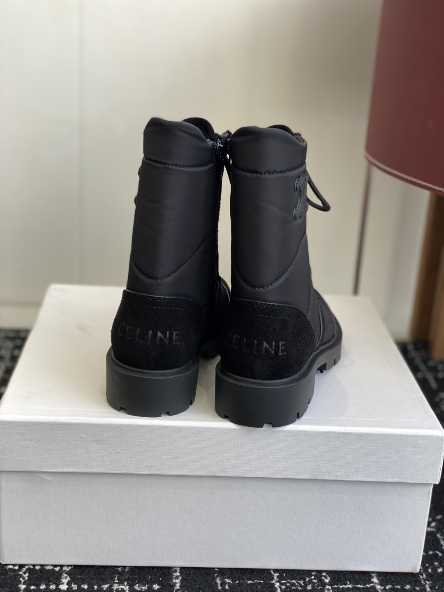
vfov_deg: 36.8
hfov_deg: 28.0
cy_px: 296
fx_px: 889
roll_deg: -3.7
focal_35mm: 52
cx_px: 222
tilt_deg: -19.1
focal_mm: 6
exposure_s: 1/122
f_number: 2
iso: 32
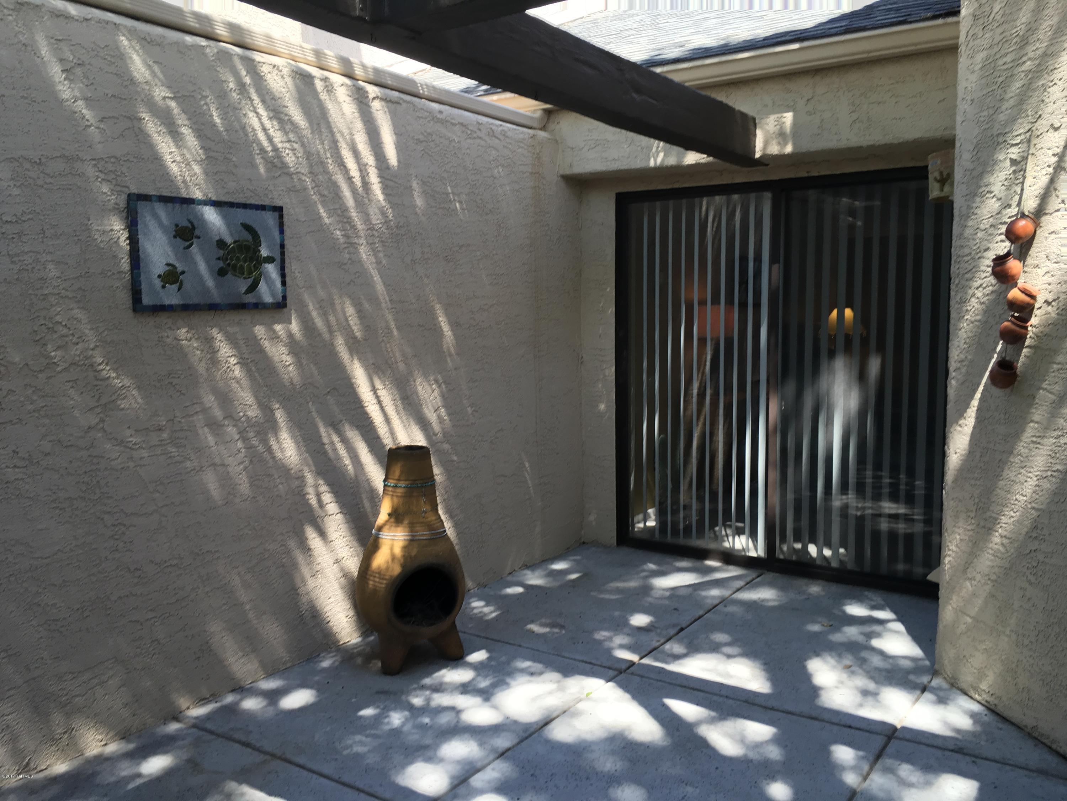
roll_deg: +0.5
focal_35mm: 29
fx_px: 894
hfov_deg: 61.7
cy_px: 400
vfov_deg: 48.2
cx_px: 534
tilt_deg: -6.5
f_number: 2.2
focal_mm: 4.15
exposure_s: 1/120
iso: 32
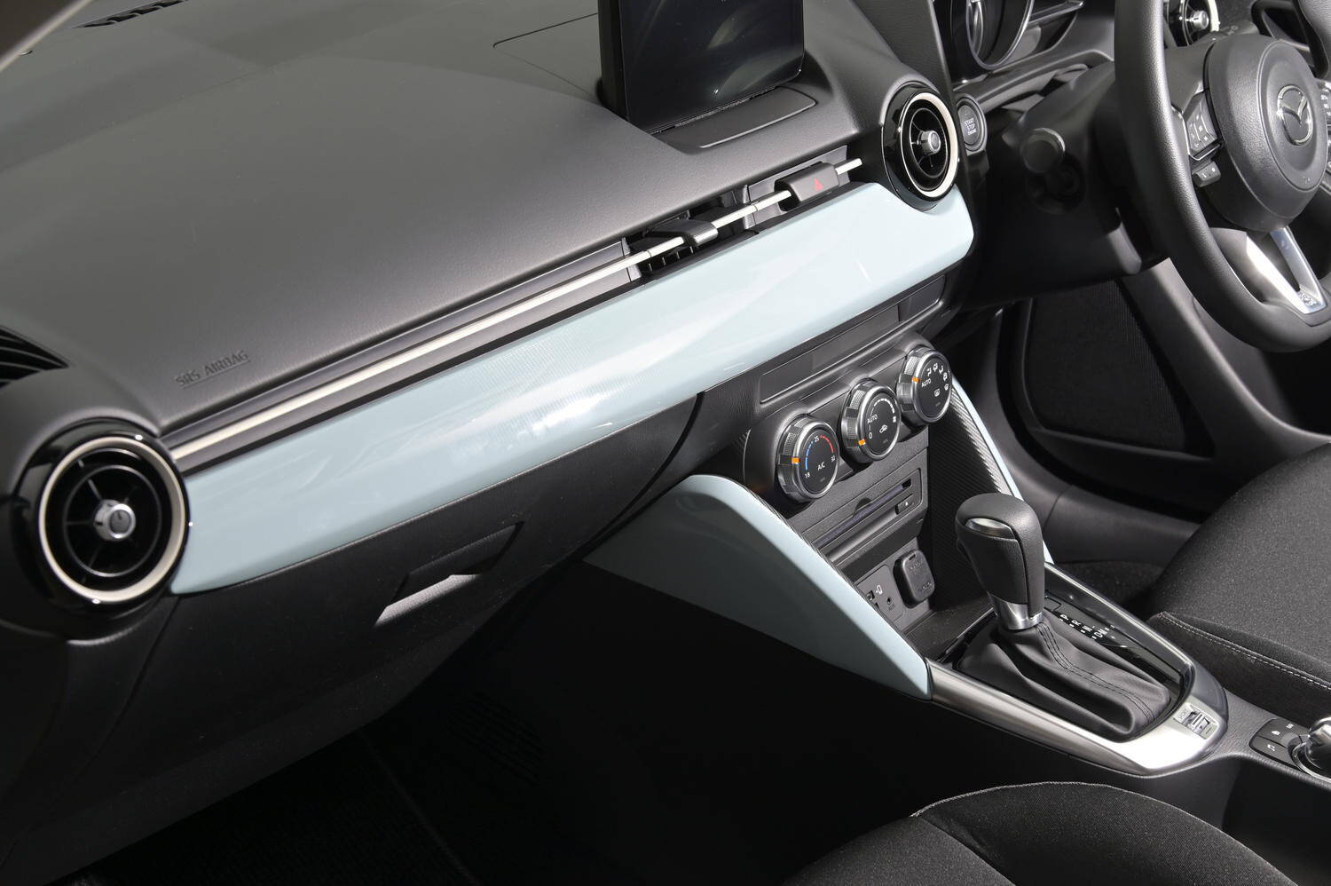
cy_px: 443
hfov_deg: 41.1
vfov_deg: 28.0
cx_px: 666
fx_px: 1773
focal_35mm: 48
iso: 400
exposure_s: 1/125
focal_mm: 48
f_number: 8
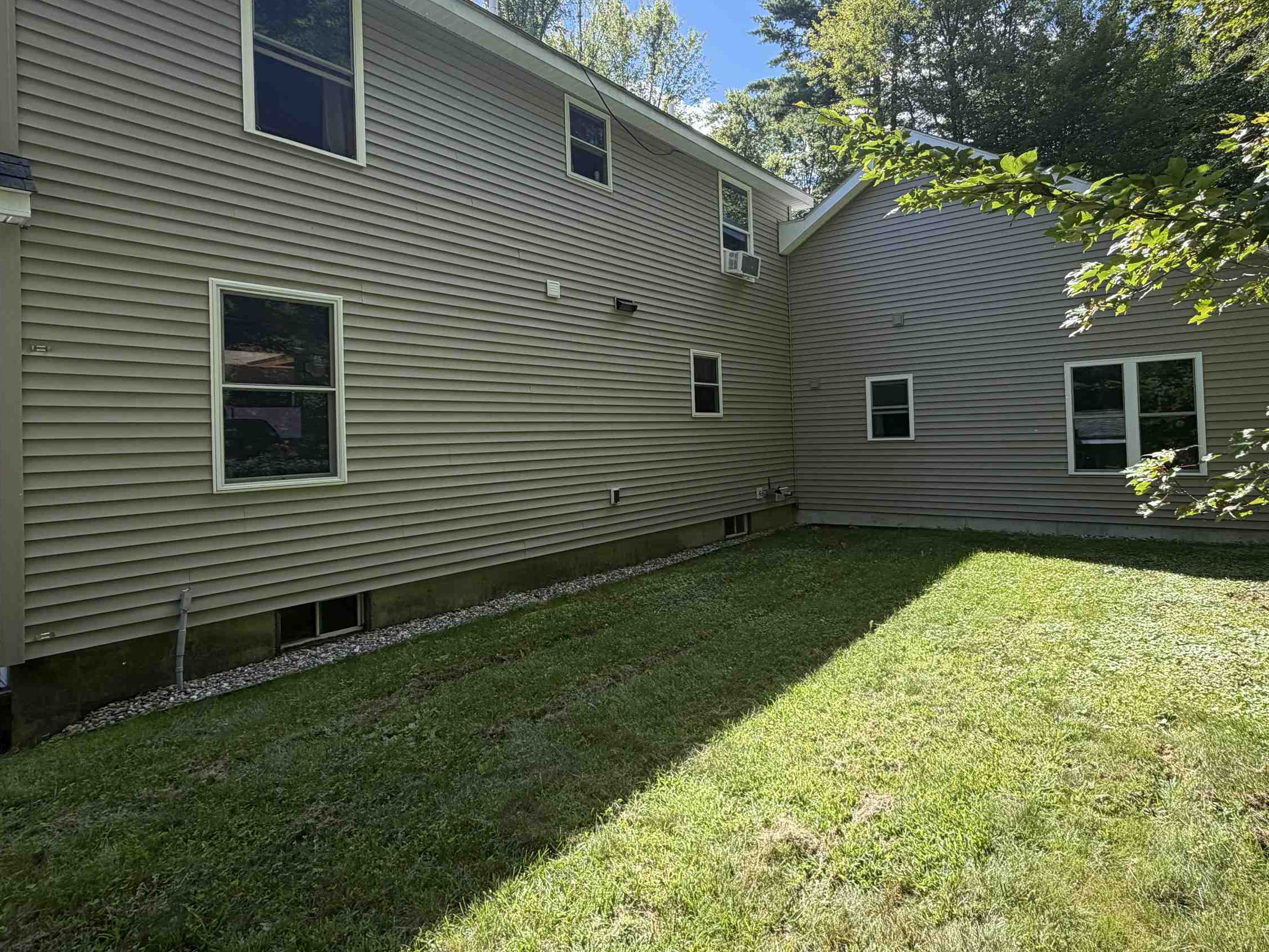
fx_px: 697
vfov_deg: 68.5
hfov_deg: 84.3
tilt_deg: +2.0
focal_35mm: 19
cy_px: 423
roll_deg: +2.2
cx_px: 714
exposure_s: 1/448
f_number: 2.2
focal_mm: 2.22
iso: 64
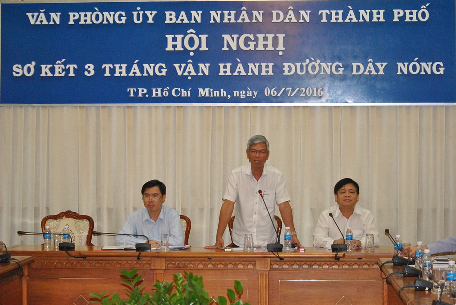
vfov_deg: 15.7
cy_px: 152
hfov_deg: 23.4
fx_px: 1103
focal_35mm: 87
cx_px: 228
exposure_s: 1/100
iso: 1600
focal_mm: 58
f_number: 4.5
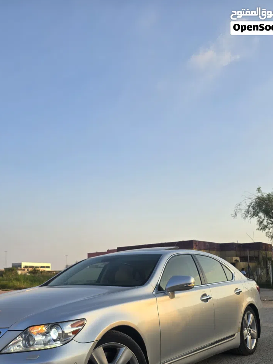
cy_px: 259
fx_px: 347
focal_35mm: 33
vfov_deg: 53.5
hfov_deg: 42.6
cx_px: 99
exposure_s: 1/290
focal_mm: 6.3
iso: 12
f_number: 1.7
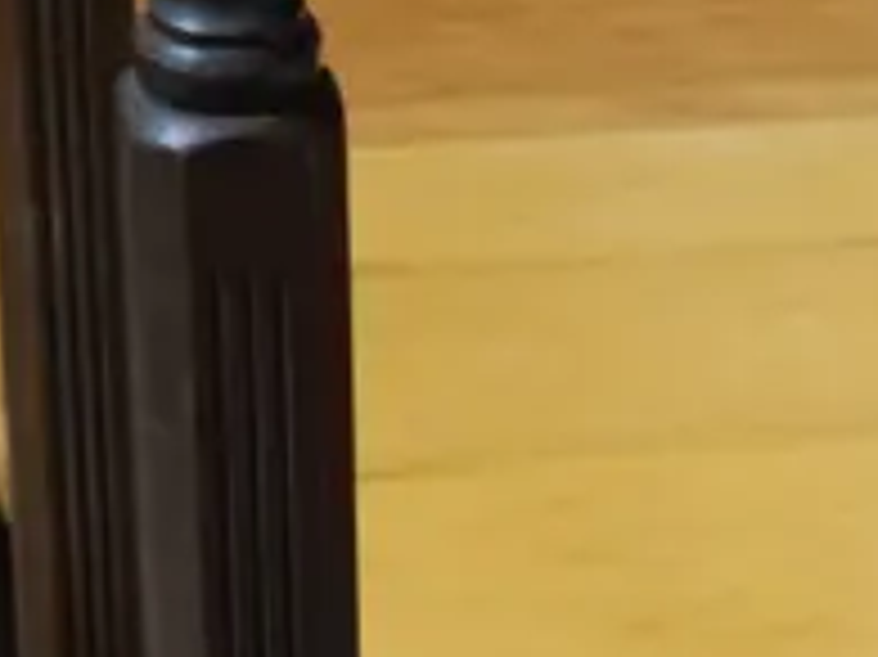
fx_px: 4259
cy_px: 470
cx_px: 1360
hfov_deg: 11.3
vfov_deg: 8.8
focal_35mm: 168
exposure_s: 1/60
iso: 400
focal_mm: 16
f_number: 3.6
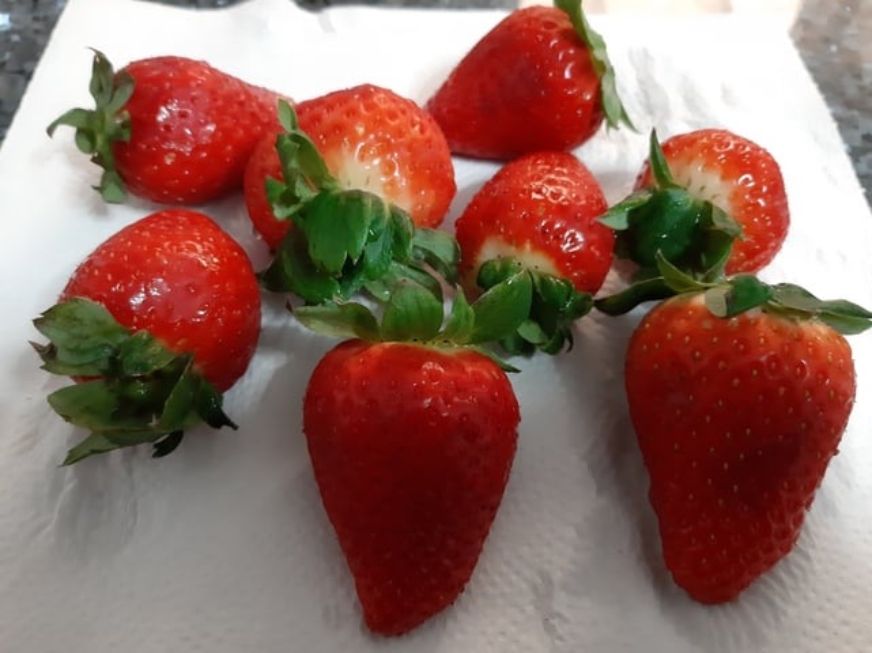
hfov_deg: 67.3
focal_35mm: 26
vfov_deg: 53.0
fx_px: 655
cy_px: 326
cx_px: 436
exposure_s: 1/25
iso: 400
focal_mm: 3.93
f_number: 1.7
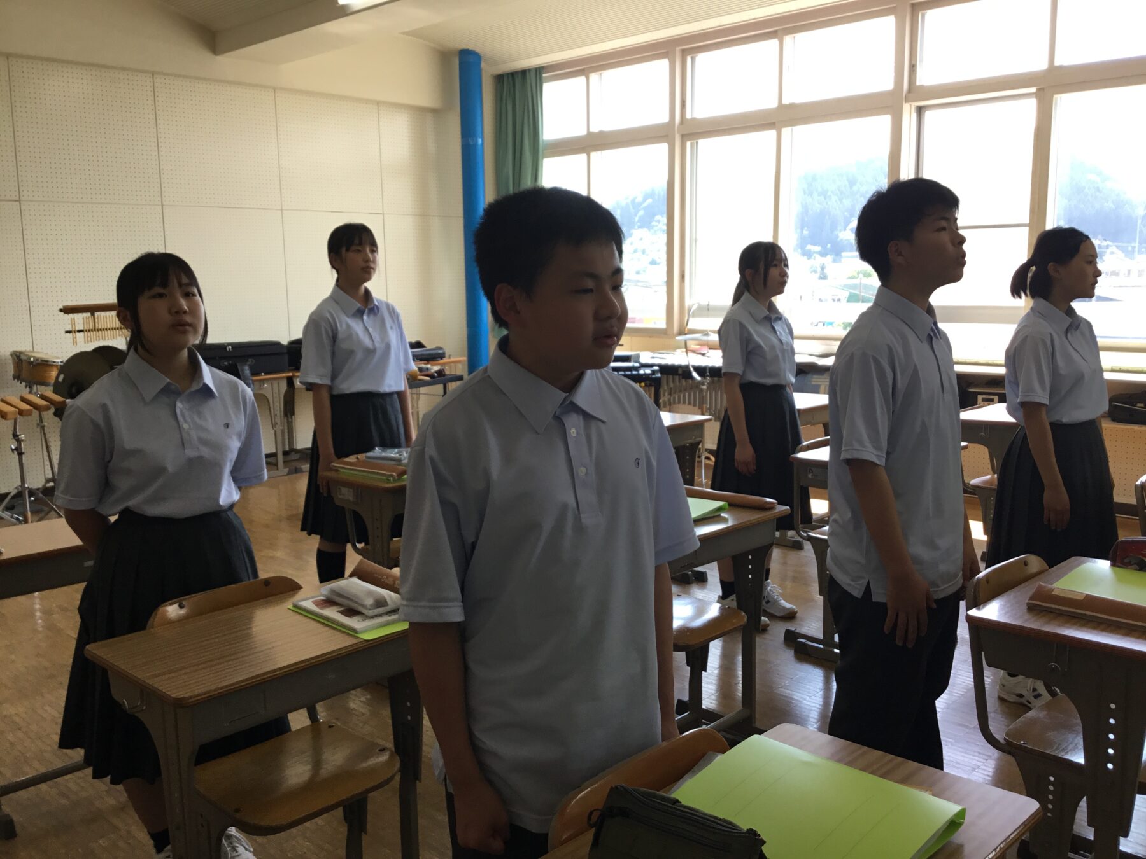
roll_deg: -0.2
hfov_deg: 58.4
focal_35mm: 31
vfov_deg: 45.4
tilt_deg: -8.5
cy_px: 430
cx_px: 573
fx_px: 1026
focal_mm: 3.3
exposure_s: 1/100
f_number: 2.4
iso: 32
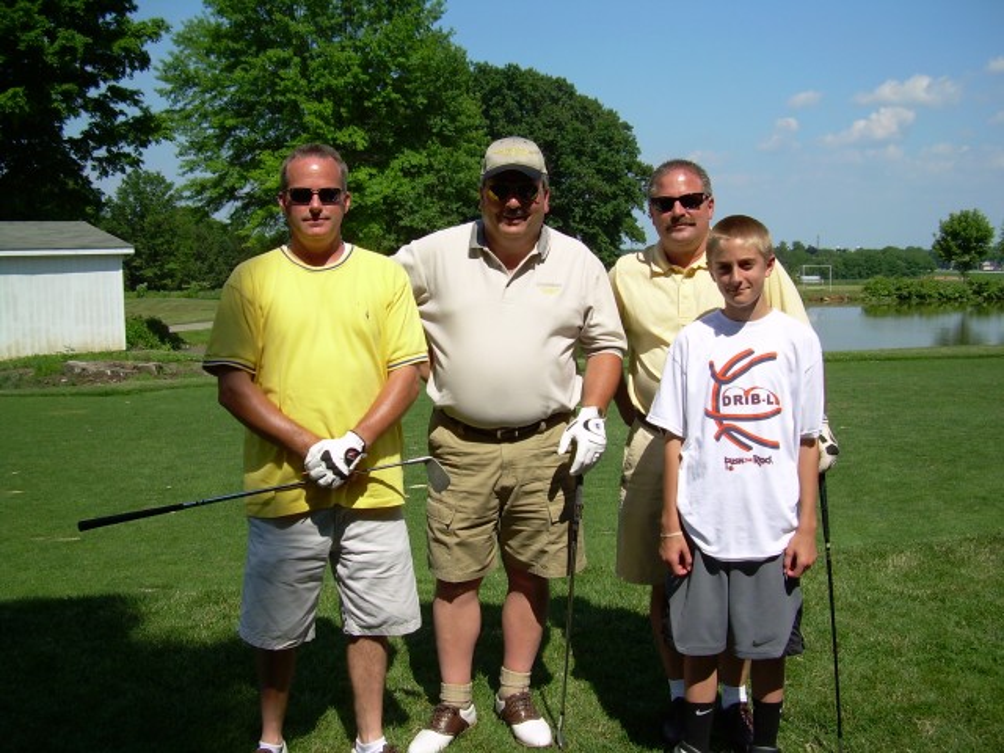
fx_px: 1102
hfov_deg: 49.0
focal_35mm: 38
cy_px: 376
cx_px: 502
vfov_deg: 37.7
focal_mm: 6.3
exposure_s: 1/1189
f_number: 2.8
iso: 50
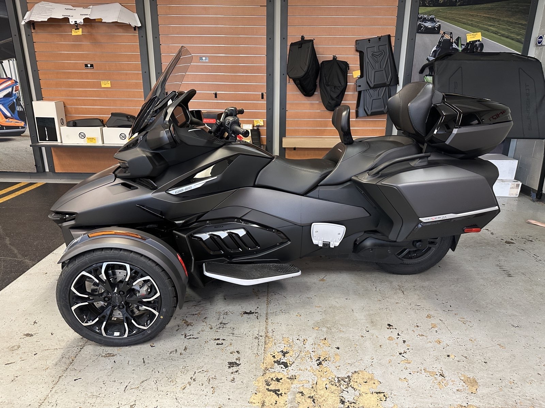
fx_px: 378
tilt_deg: -17.9
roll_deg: -0.8
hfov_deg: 71.6
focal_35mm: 24
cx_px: 272
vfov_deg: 56.8
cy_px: 204
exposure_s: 1/60
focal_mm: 6.86
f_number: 1.78
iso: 320
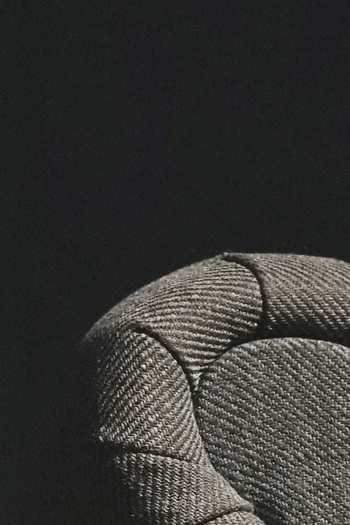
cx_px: 9
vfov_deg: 6.8
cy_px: 1071
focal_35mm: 291
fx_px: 4243
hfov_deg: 4.7
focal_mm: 50
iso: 800
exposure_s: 1/80
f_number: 4.5
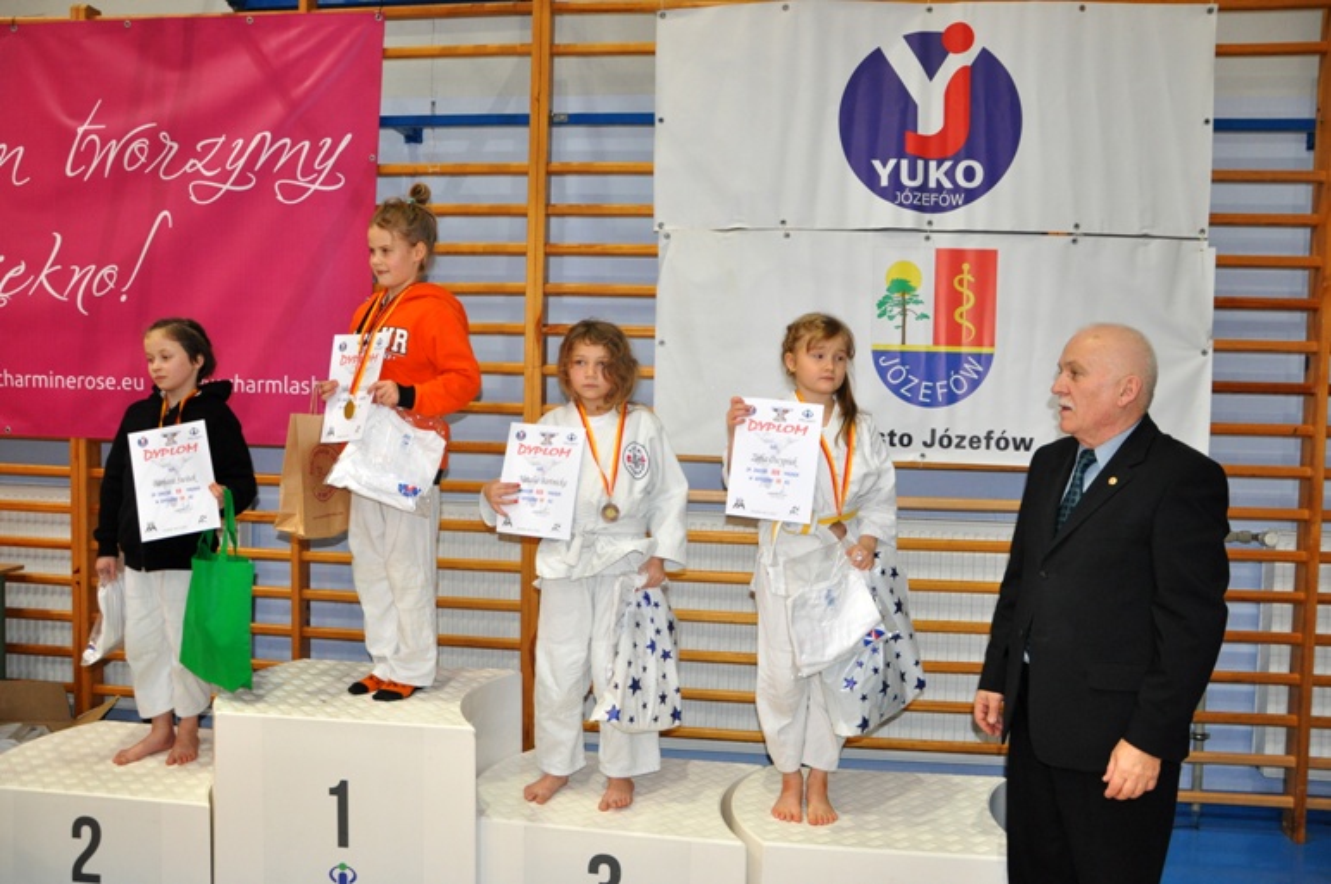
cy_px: 442
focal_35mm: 27
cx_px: 666
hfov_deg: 67.4
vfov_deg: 47.8
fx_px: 997
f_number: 3.5
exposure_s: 1/60
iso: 800
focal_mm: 18
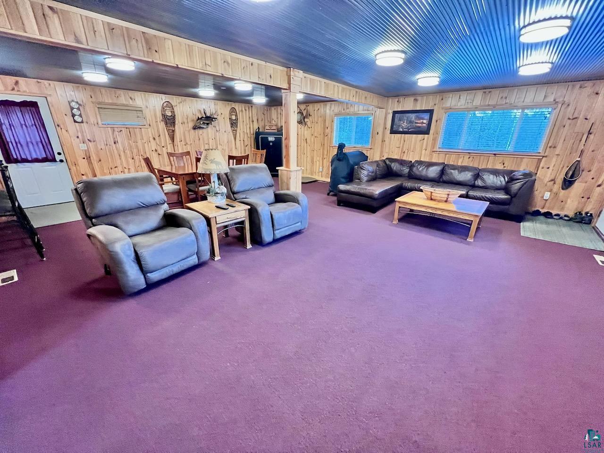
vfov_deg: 89.9
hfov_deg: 106.2
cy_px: 226
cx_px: 302
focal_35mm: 13
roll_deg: -0.4
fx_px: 227
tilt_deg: -21.0
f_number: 1.8
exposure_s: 1/60
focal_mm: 1.57
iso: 800
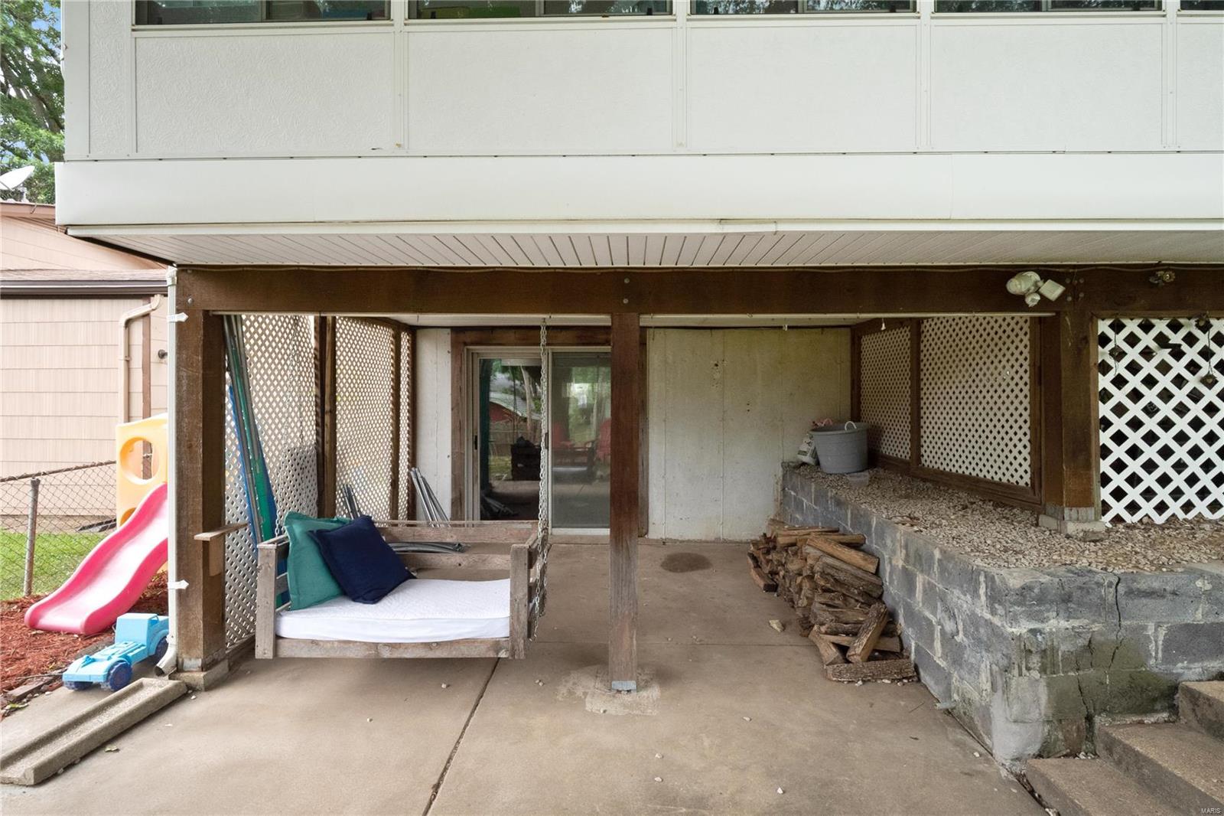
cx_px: 612
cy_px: 408
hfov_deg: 96.7
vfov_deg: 73.7
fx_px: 544
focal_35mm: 16
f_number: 10
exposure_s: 1/80
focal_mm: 8
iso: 400
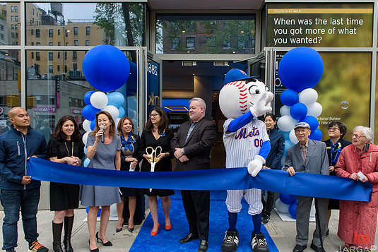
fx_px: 273
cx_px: 199
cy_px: 132
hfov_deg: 69.3
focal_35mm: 26
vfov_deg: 49.6
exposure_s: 1/250
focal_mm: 24
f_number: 5
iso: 200
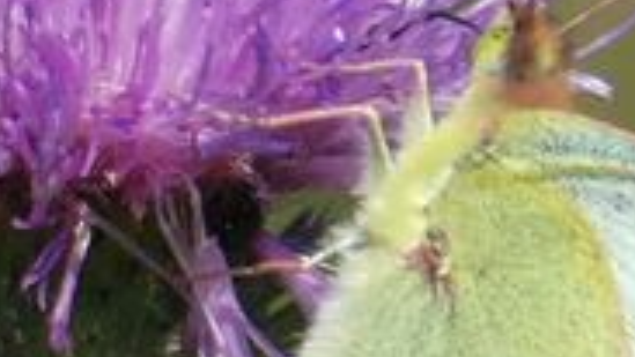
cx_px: 16
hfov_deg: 1.3
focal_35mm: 1718
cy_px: 561
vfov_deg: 0.7
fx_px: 28931
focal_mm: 60.8
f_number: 5.6
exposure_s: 1/200
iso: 80
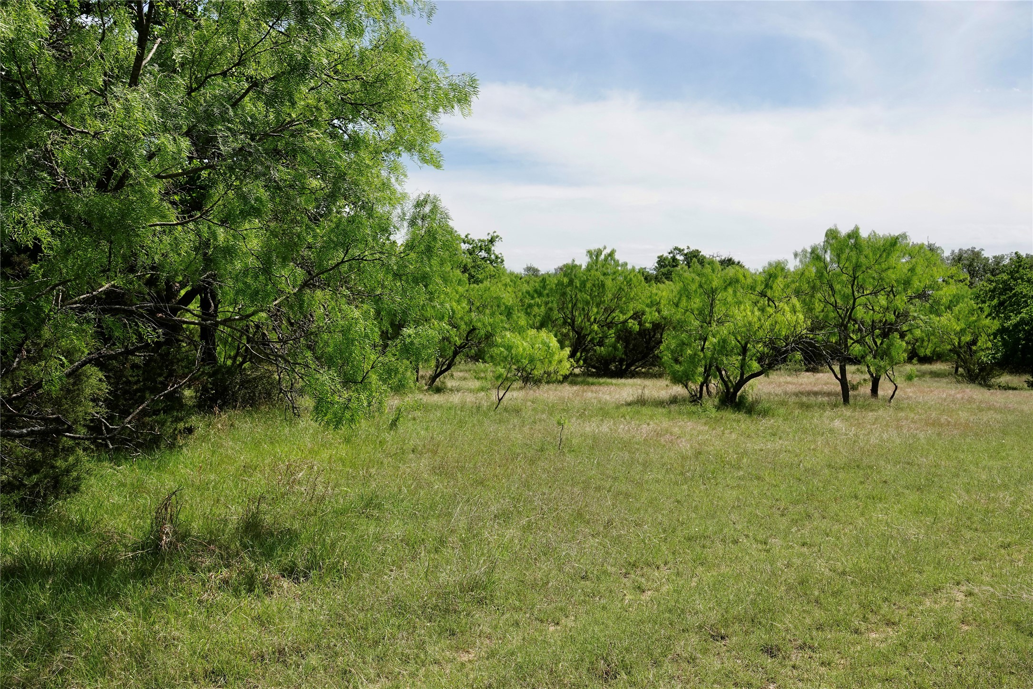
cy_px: 344
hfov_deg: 49.6
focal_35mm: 39
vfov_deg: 34.2
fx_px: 1119
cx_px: 516
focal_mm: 14.16
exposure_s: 1/800
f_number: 4
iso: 100
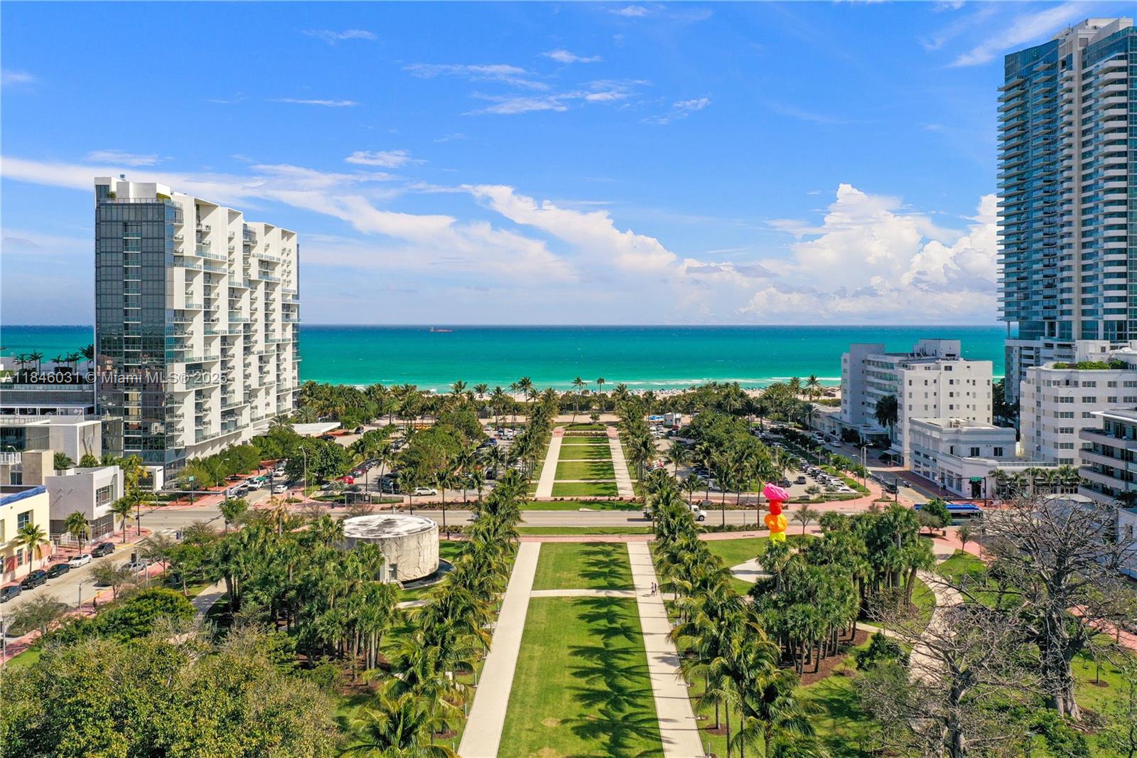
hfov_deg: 65.5
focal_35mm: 28
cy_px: 379
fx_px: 884
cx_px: 568
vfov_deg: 46.4
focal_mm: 10.26
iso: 200
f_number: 6.3
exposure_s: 1/80
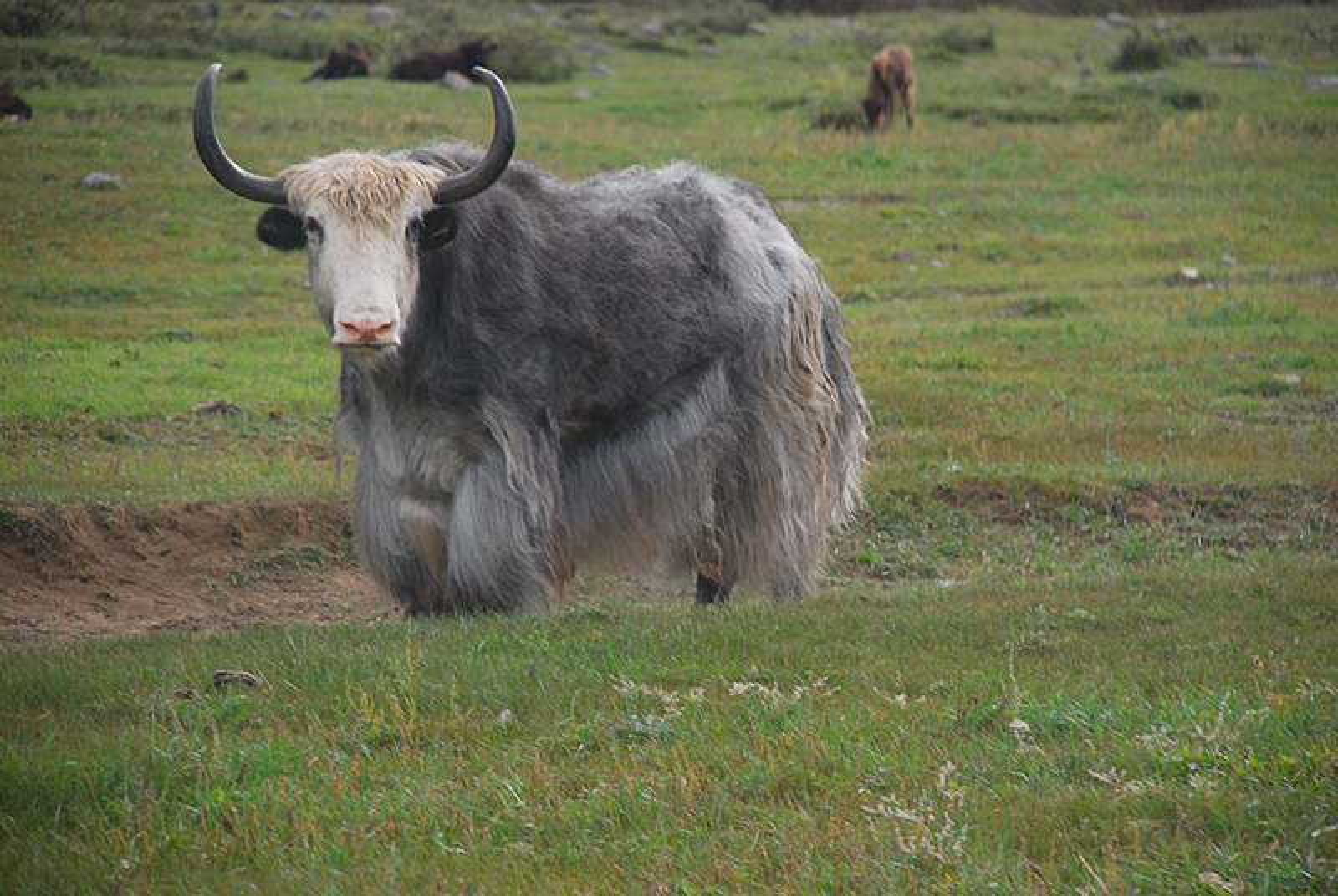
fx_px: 7537
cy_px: 448
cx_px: 669
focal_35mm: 202
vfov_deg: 6.8
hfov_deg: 10.1
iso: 400
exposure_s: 1/500
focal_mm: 135
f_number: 5.6
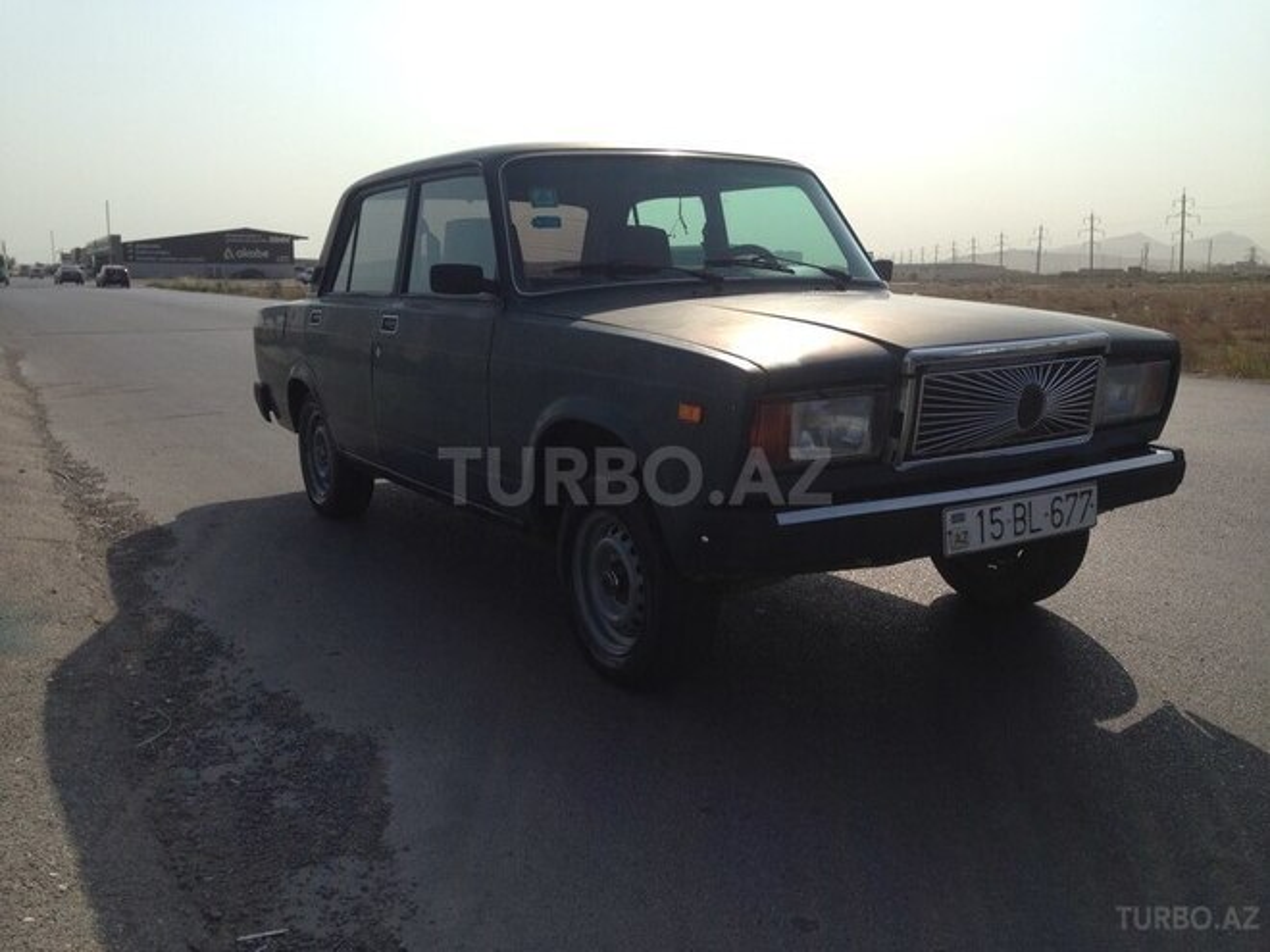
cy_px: 476
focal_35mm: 33
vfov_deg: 42.9
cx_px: 635
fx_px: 1211
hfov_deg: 55.4
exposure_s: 1/2710
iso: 50
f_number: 2.4
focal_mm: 4.12
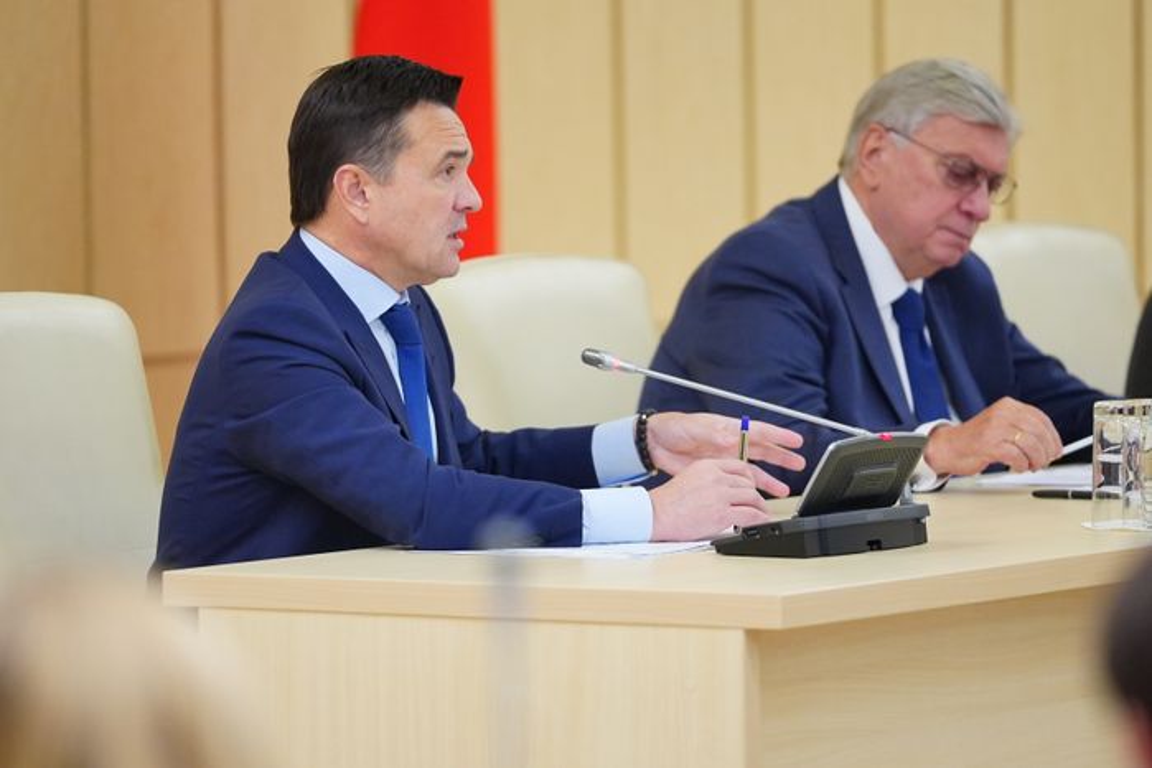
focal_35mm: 300
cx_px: 576
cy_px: 384
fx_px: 9599
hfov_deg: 6.9
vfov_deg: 4.6
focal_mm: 200
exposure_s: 1/250
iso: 2000
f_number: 2.8
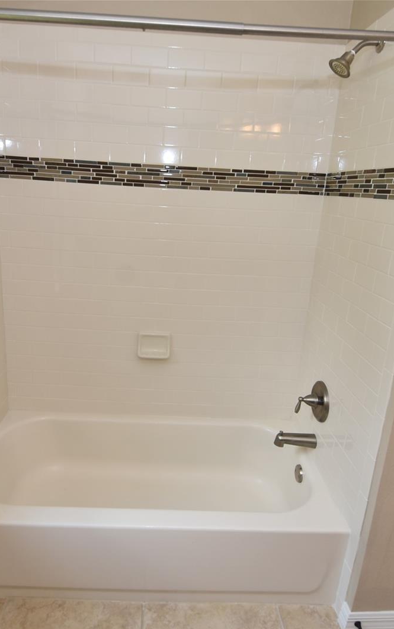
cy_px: 315
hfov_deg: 52.9
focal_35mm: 23
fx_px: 395
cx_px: 178
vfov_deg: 77.1
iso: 200
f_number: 4.5
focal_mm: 10
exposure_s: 1/80
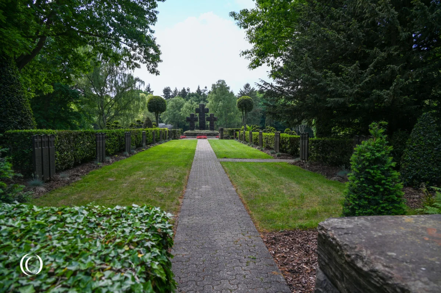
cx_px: 220
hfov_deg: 73.8
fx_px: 294
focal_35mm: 24
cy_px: 146
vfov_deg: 53.1
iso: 100
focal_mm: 24
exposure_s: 1/125
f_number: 5.6
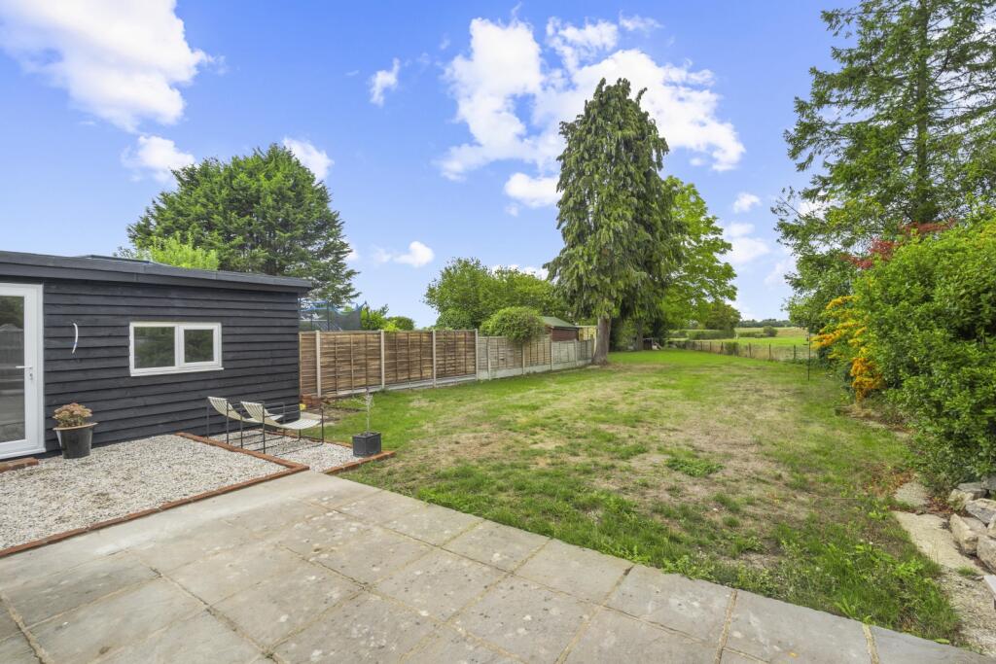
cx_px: 498
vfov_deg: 73.8
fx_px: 443
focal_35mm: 16
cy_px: 332
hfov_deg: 96.7
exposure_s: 1/60
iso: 320
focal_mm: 16
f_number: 8
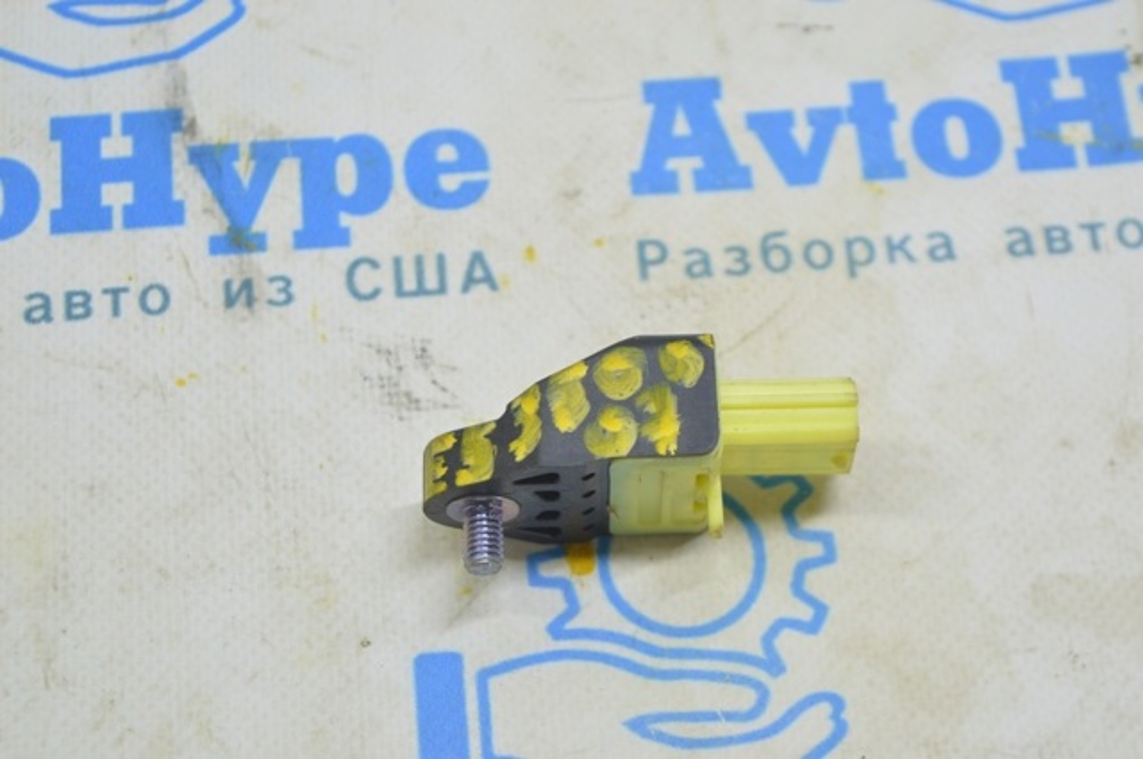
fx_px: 2616
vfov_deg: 16.5
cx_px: 572
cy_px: 380
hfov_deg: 24.6
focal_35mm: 82
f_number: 5.6
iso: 400
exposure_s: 1/20
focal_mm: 55
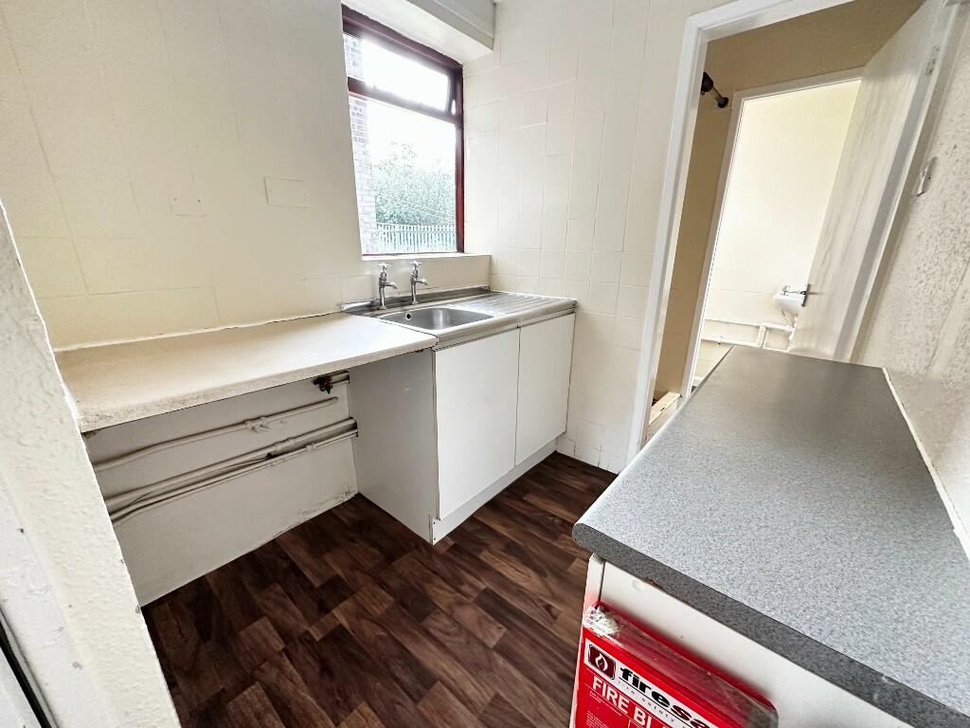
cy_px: 364
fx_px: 392
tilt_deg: -17.3
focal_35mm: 14
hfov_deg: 102.1
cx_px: 485
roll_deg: -0.9
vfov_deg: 85.7
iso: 320
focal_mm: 2.22
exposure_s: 1/99
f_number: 2.2
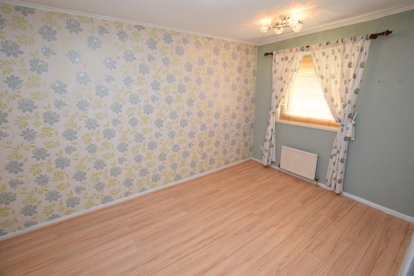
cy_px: 138
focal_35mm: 15
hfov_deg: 100.4
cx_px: 207
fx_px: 173
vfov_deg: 77.3
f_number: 5
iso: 800
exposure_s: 1/100
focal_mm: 10
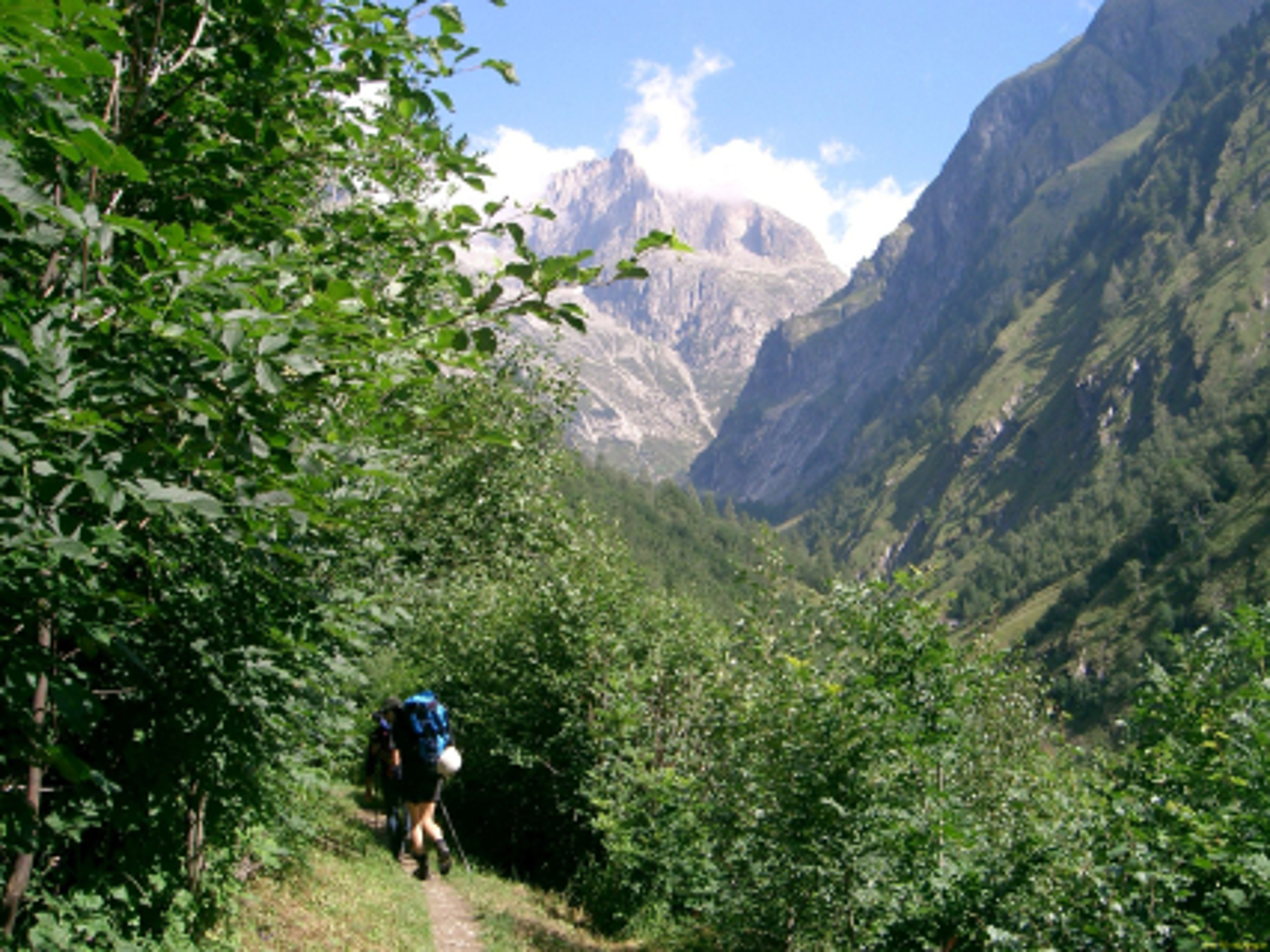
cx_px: 635
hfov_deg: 47.9
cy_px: 476
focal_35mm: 39
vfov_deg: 36.8
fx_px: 1430
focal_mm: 8
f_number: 4.8
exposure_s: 1/500
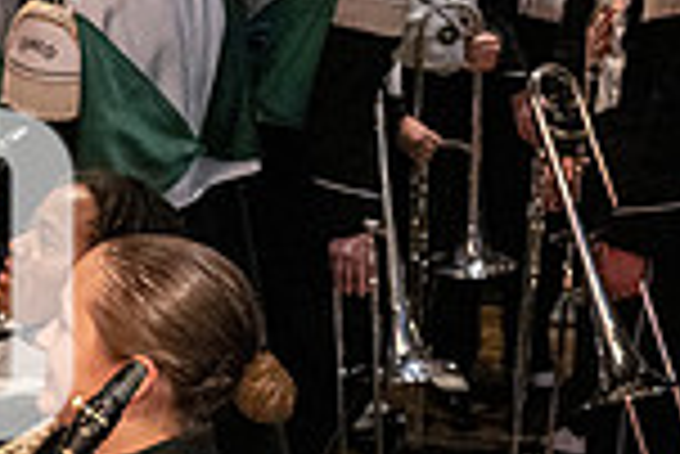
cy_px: 321
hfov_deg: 19.8
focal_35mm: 92
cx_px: -266
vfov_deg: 14.9
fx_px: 1739
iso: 10000
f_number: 2.8
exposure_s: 1/60
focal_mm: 24
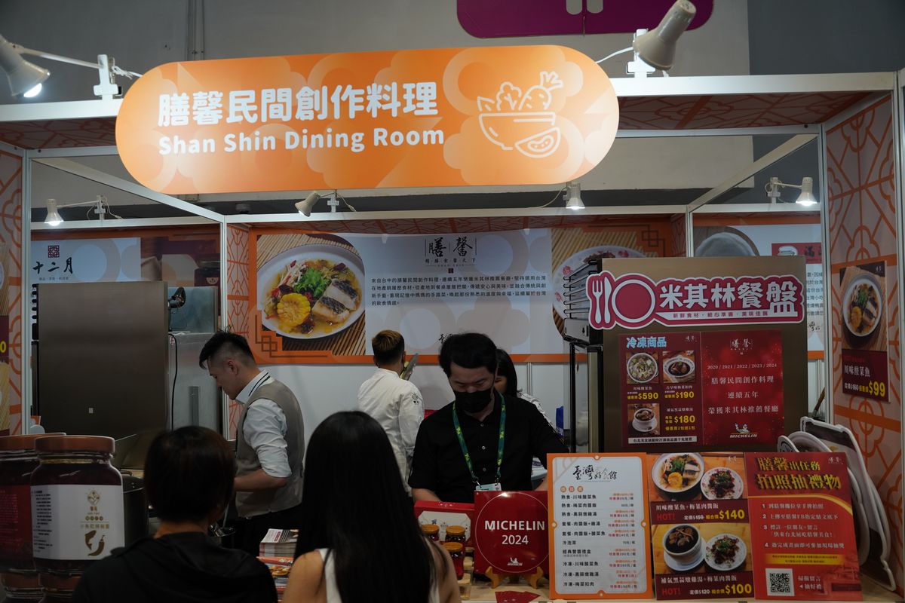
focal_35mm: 28
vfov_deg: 46.4
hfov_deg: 65.5
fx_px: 704
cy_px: 302
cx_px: 452
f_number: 4
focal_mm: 28
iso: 1250
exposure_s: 1/160
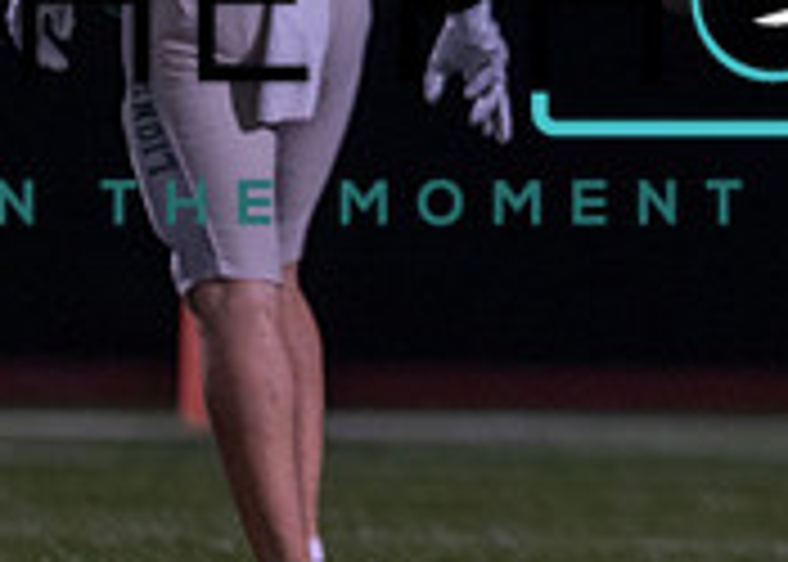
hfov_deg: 2.1
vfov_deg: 1.5
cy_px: -202
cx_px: 934
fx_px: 21664
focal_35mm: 968
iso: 2000
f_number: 2.8
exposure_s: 1/1000
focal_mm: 200
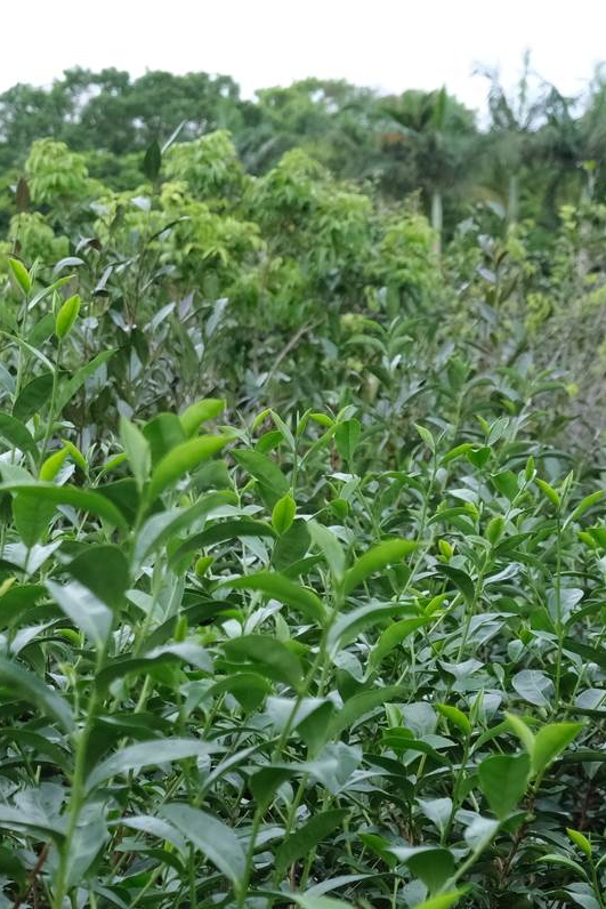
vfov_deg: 21.2
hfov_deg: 13.9
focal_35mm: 96
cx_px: -80
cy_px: 461
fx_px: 2423
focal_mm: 32.9
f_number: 5.6
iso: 2500
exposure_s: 1/1600
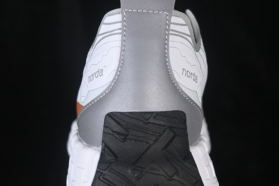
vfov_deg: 18.2
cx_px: 140
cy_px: 93
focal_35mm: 75
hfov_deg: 27.0
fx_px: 581
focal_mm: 50
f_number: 7.1
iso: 160
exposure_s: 1/80
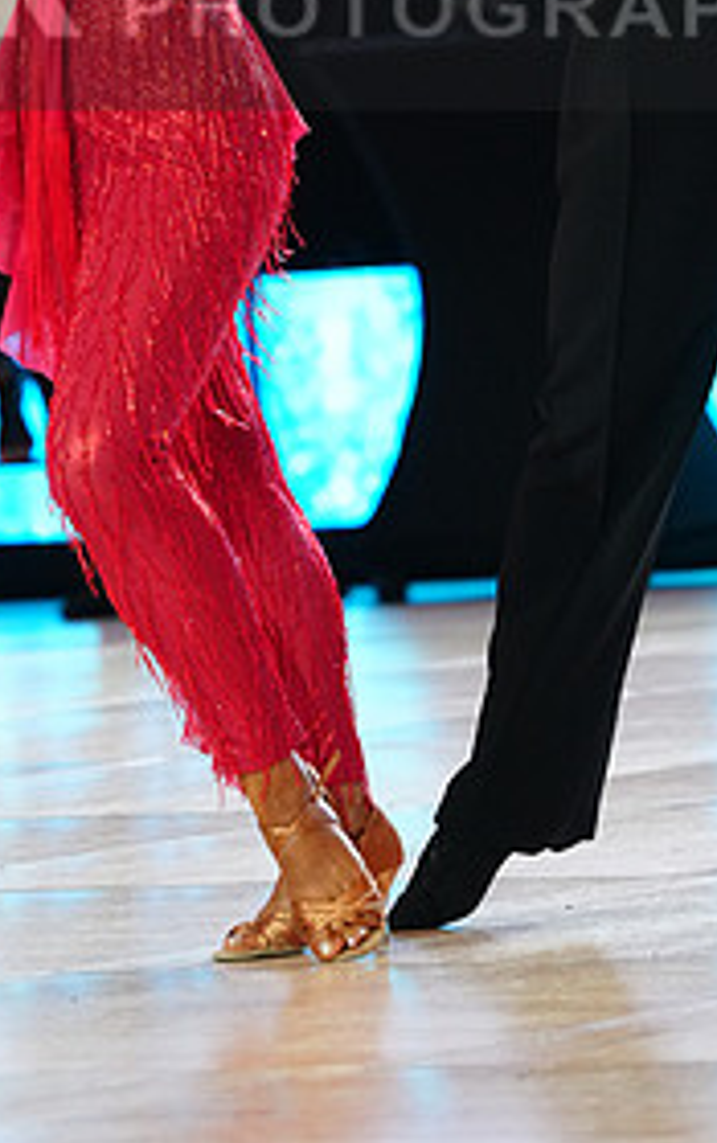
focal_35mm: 379
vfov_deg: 5.5
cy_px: -25
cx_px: 371
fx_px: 11819
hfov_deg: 3.5
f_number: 4
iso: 2500
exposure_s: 1/250
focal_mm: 179
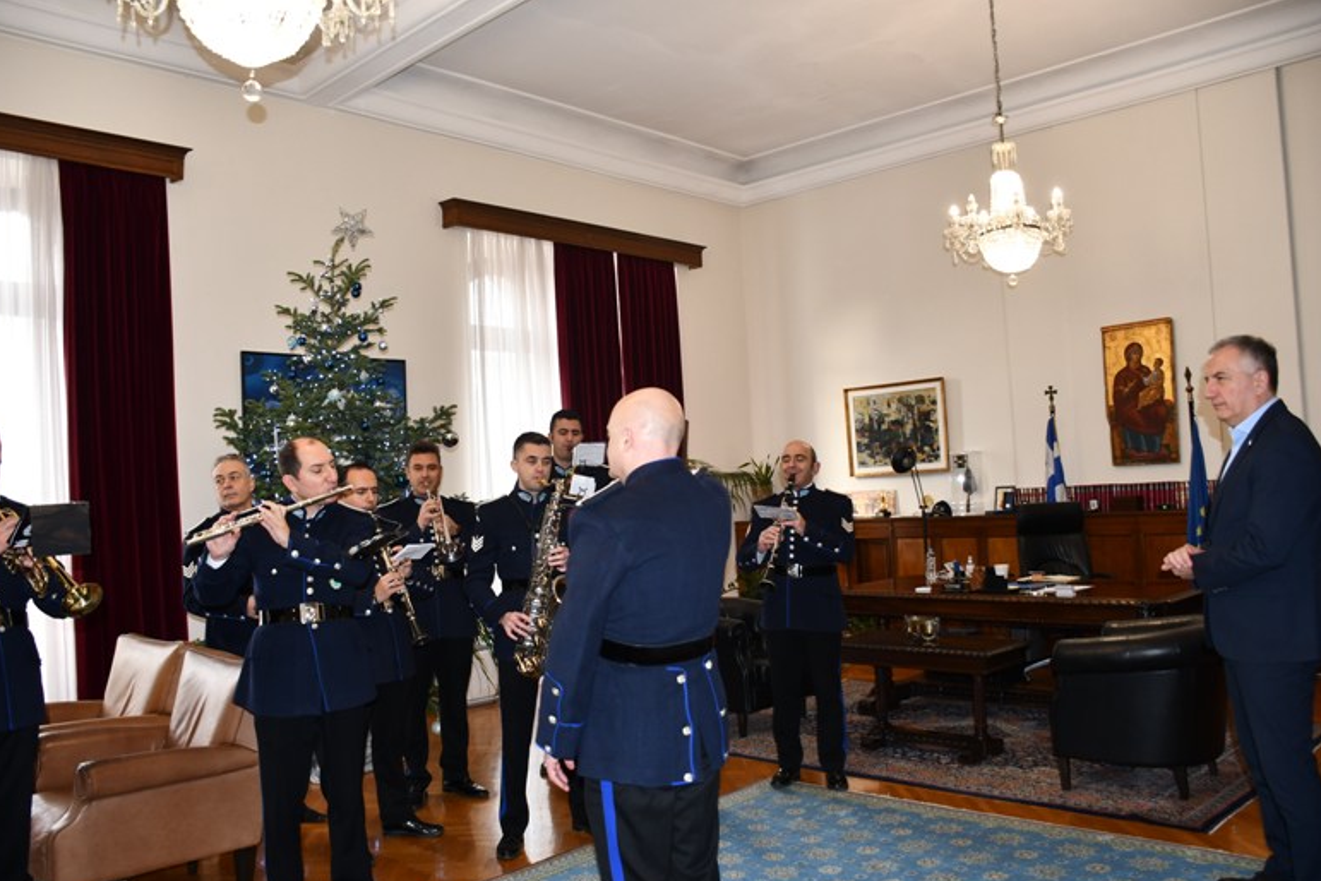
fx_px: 1027
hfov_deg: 65.5
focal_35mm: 28
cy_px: 453
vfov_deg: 46.4
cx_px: 663
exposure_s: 1/60
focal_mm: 18
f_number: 3.5
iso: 400
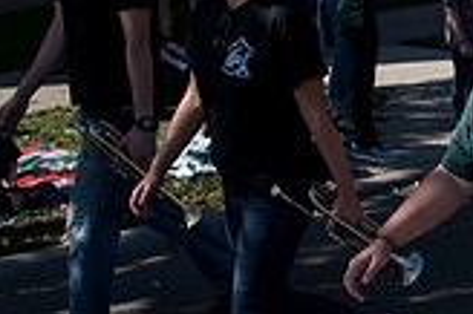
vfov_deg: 15.9
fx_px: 1116
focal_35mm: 85
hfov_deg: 20.4
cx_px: 715
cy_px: 45
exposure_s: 1/1600
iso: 250
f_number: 4.5
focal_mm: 24
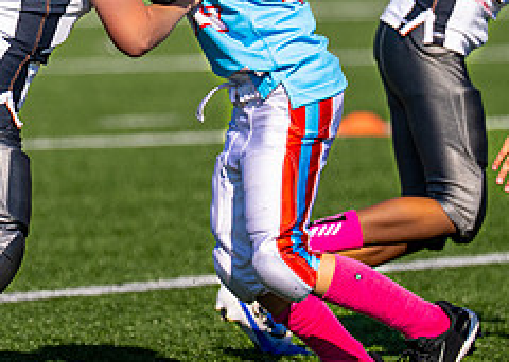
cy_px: 14
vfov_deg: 1.8
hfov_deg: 2.6
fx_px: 11266
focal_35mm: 780
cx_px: -72
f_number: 2.8
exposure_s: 1/3200
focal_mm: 200
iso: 100
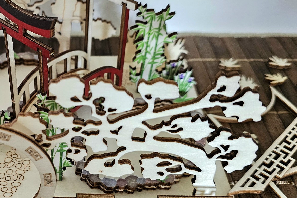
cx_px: 40
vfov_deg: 27.5
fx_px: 404
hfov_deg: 38.1
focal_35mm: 49
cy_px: 112
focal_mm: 6.3
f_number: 1.7
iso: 320
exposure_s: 1/34
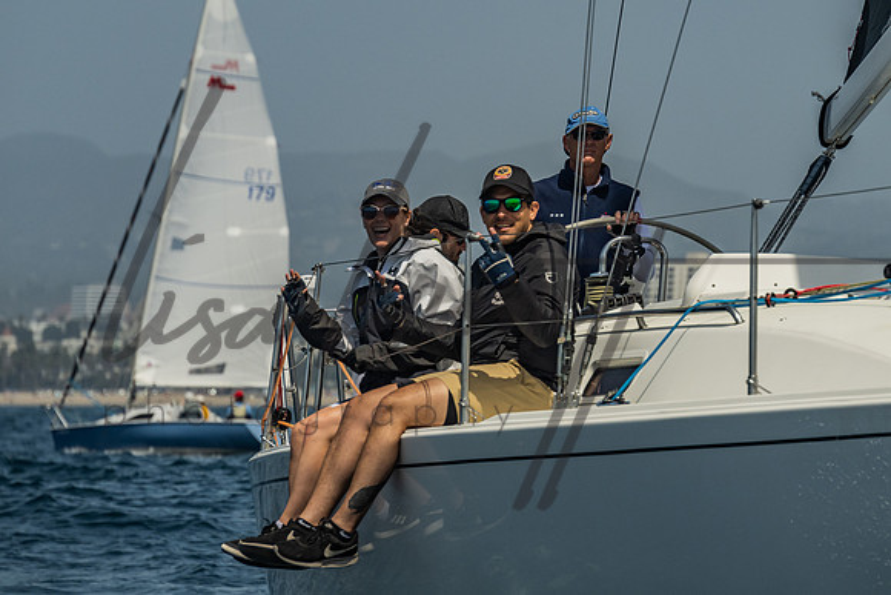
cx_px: 467
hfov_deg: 6.5
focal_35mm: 317
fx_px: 7838
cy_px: 139
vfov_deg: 4.3
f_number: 6.3
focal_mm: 190
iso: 320
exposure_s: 1/1600
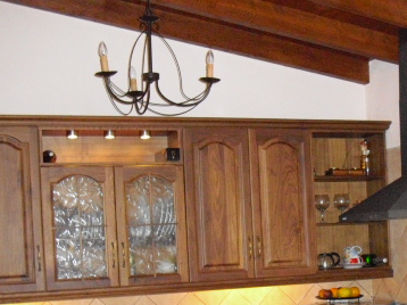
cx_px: 340
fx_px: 799
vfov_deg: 21.2
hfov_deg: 27.8
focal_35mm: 68
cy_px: 262
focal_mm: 6.2
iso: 800
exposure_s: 1/60
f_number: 2.8
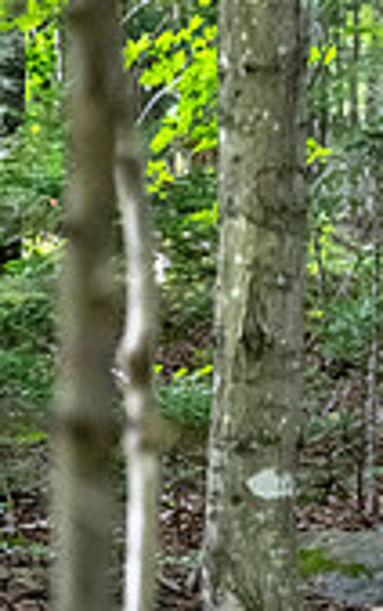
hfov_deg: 6.7
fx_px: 3082
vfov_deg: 11.3
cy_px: 374
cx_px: 979
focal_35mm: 185
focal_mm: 53
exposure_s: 1/1000
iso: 10000
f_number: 2.8
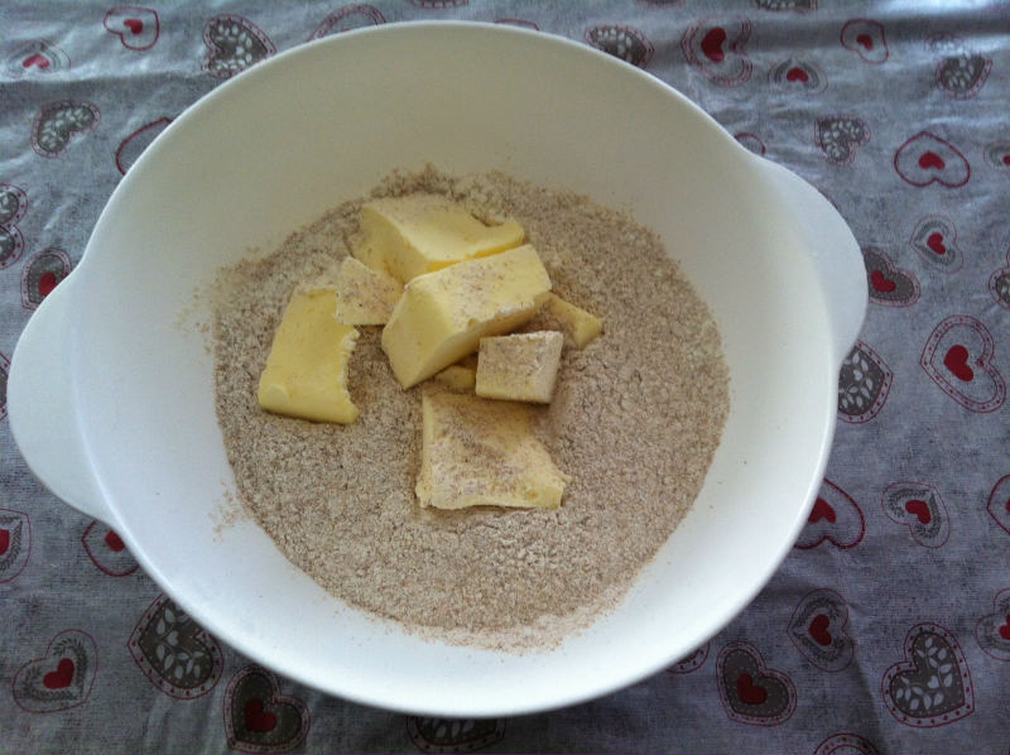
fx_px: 1020
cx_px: 505
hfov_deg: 52.7
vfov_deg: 40.6
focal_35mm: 35
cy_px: 378
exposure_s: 1/15
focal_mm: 3.85
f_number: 2.8
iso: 100
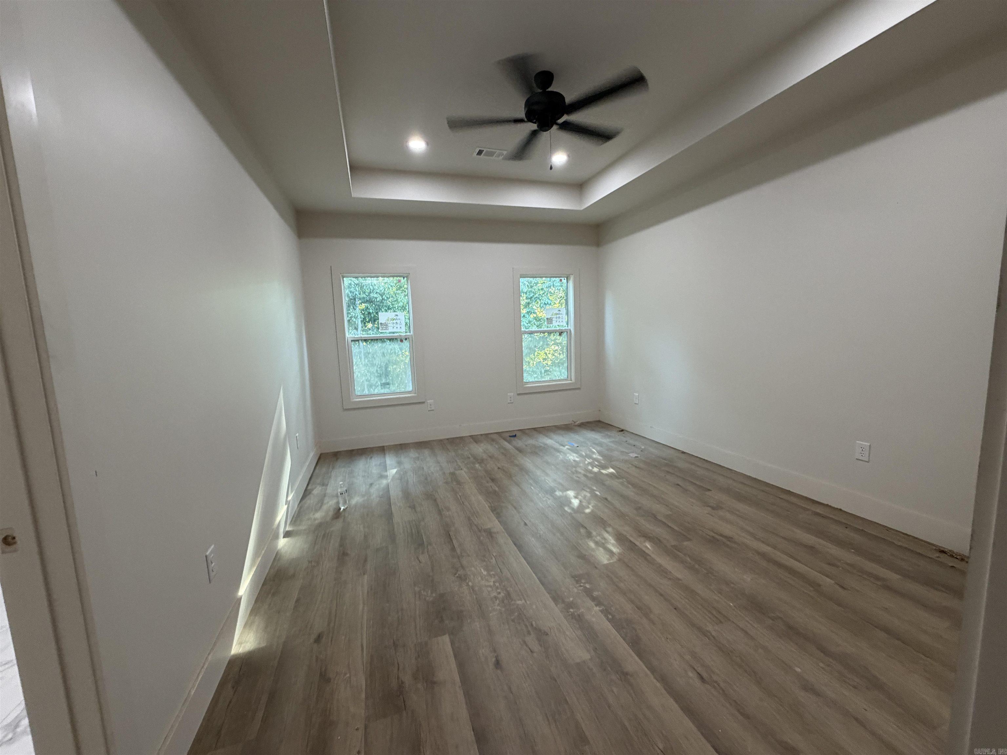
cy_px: 378
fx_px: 407
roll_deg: +2.0
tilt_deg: -6.3
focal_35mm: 14
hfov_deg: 102.1
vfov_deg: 85.7
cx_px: 504
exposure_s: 1/60
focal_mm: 2.22
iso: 250
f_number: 2.2
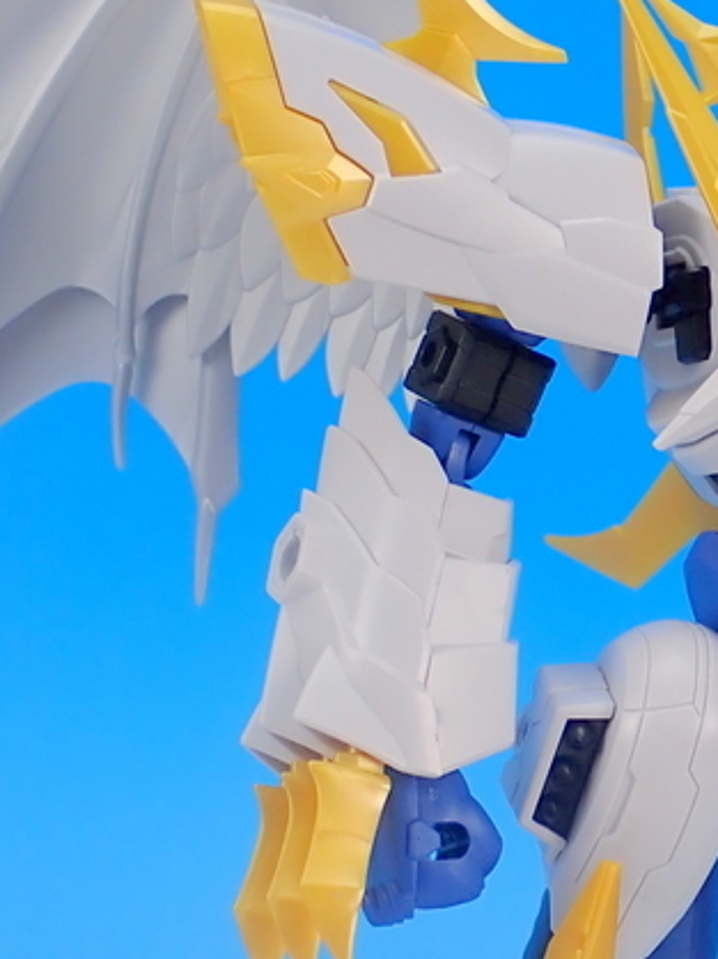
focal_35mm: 152
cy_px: 697
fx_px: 4208
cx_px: 665
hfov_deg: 9.7
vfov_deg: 13.0
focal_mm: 11.09
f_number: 14
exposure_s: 1/2
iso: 100
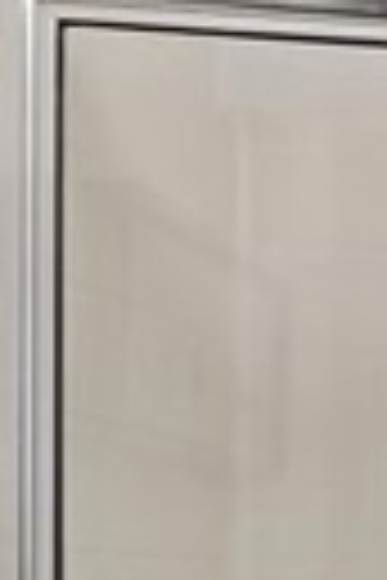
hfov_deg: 7.3
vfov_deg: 15.2
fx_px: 2112
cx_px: 1598
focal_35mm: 131
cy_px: 679
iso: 100
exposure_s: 1/40
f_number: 4
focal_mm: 11
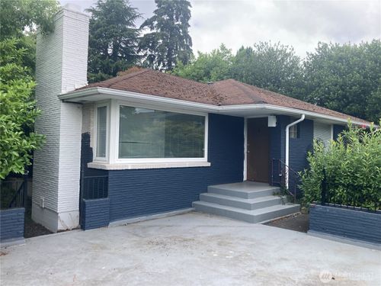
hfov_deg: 63.4
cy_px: 143
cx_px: 190
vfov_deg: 49.7
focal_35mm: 28
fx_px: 308
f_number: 1.8
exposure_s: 1/615
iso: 20
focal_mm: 3.99
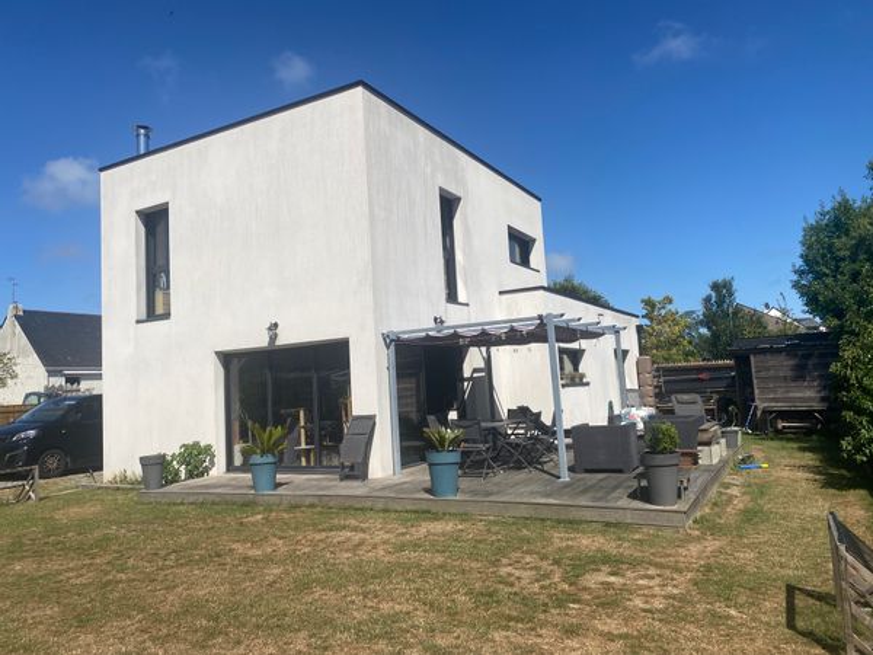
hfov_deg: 67.3
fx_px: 656
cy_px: 328
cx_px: 436
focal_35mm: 26
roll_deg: +3.2
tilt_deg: +4.9
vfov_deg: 53.1
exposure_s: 1/5236
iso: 32
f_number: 1.8
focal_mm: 4.25
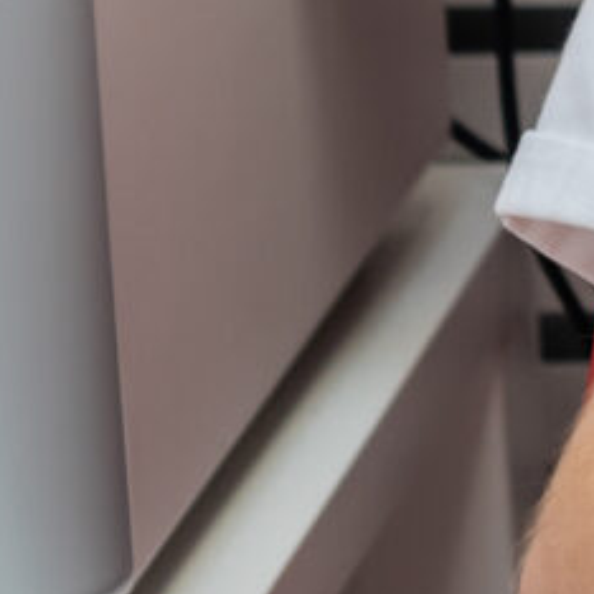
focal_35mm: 466
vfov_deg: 3.7
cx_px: 2795
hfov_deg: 3.5
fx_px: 9047
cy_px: -1062
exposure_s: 1/160
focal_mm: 50
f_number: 4
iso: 200
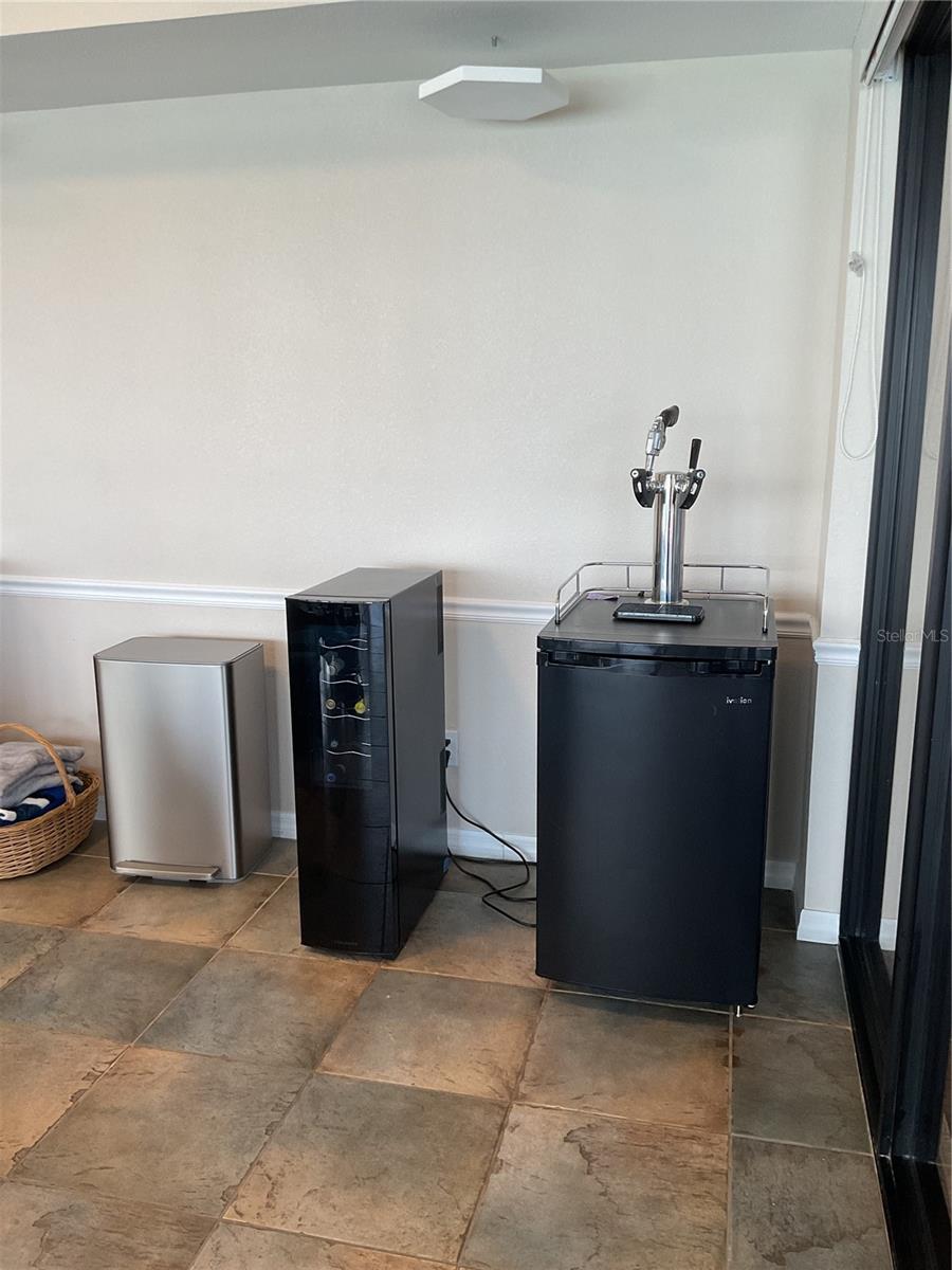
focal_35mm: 29
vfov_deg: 61.7
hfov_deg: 48.2
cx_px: 476
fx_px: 1063
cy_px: 635
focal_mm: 3
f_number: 1.8
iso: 64
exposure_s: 1/120
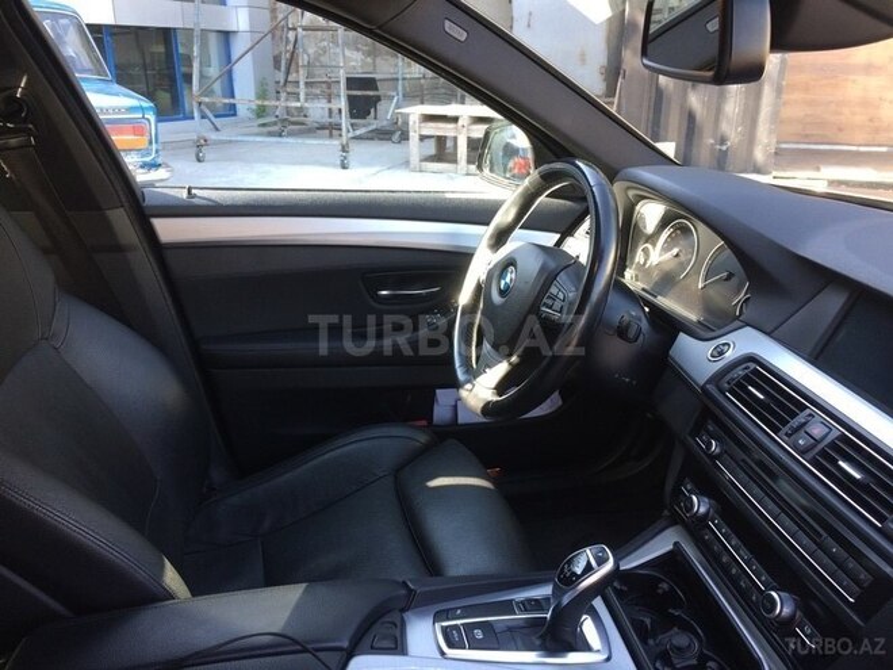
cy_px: 335
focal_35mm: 29
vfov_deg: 48.2
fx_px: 748
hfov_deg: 61.7
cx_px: 446
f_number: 2.2
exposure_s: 1/50
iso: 40
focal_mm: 4.15
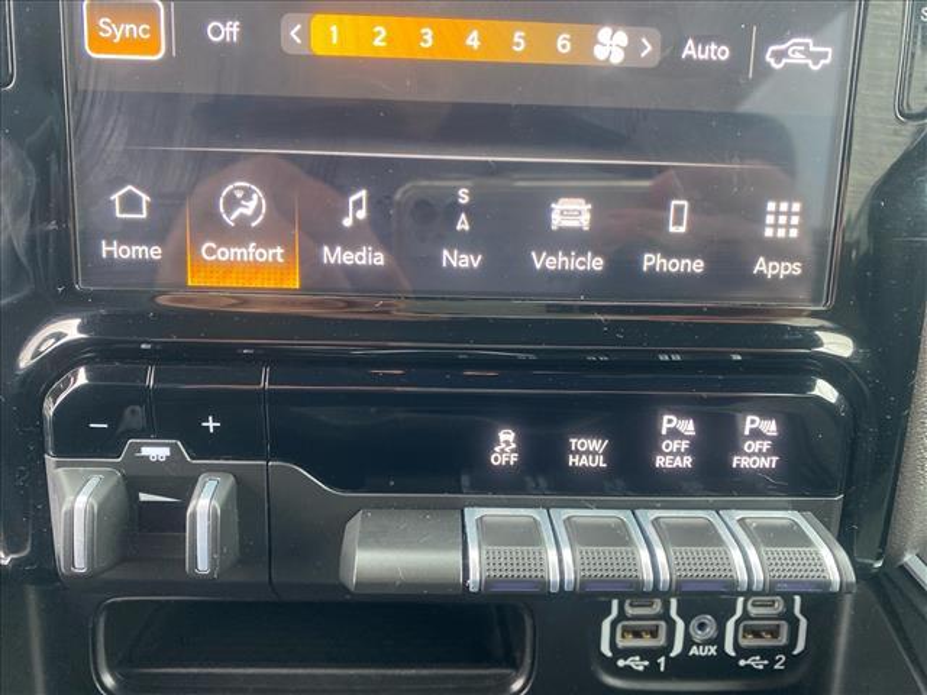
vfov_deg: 53.1
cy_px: 348
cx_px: 464
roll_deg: -2.7
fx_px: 696
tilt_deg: -20.7
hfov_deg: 67.3
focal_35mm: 26
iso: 400
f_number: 1.8
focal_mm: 4.25
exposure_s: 1/60
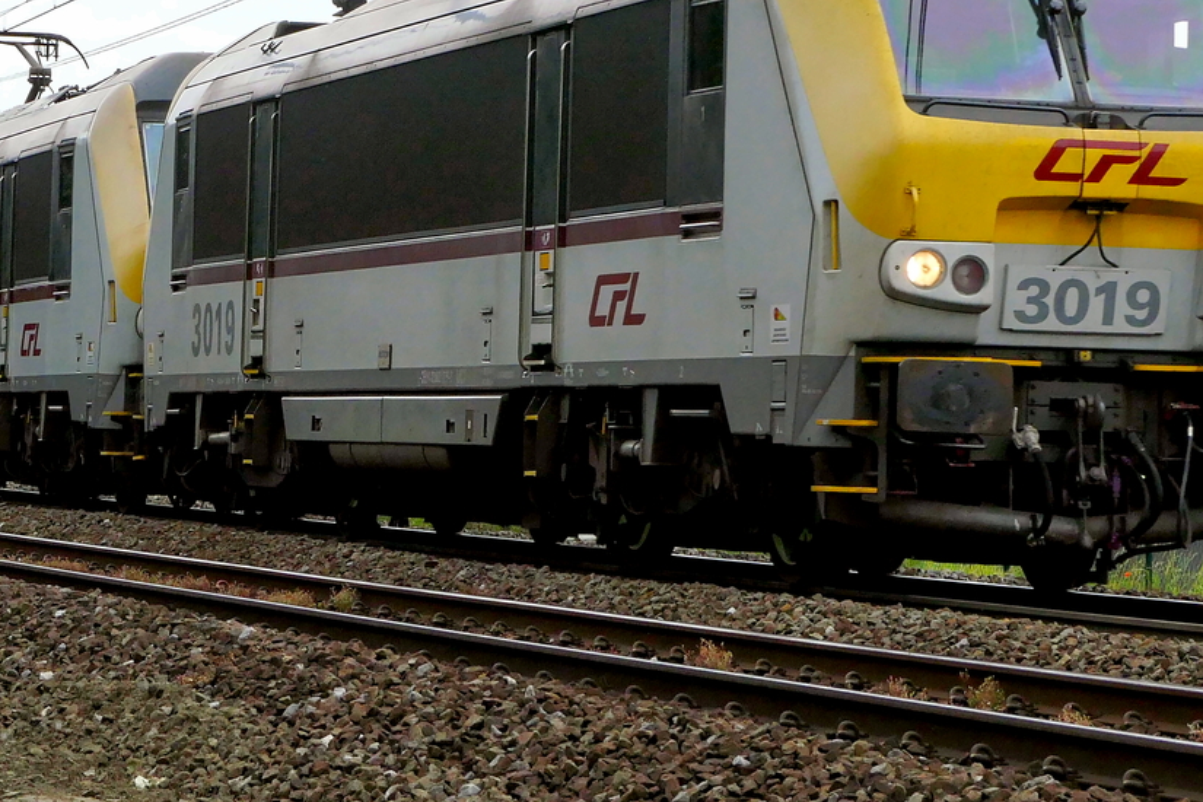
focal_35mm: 157
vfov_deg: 8.7
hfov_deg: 13.1
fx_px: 5246
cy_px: 188
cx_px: 394
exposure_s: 1/800
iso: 800
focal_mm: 29.8
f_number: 7.1
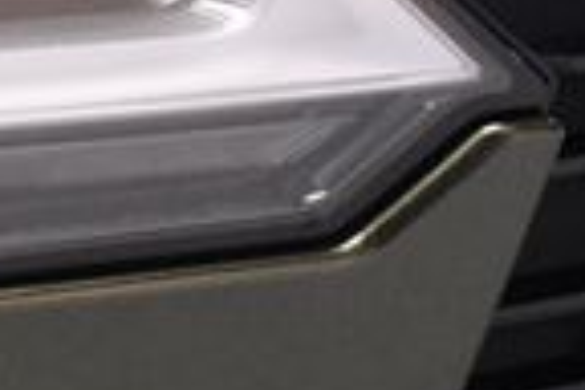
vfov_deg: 7.9
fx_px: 2811
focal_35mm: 173
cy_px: 146
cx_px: -557
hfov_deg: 10.9
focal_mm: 26
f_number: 3.8
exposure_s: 1/100
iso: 3200
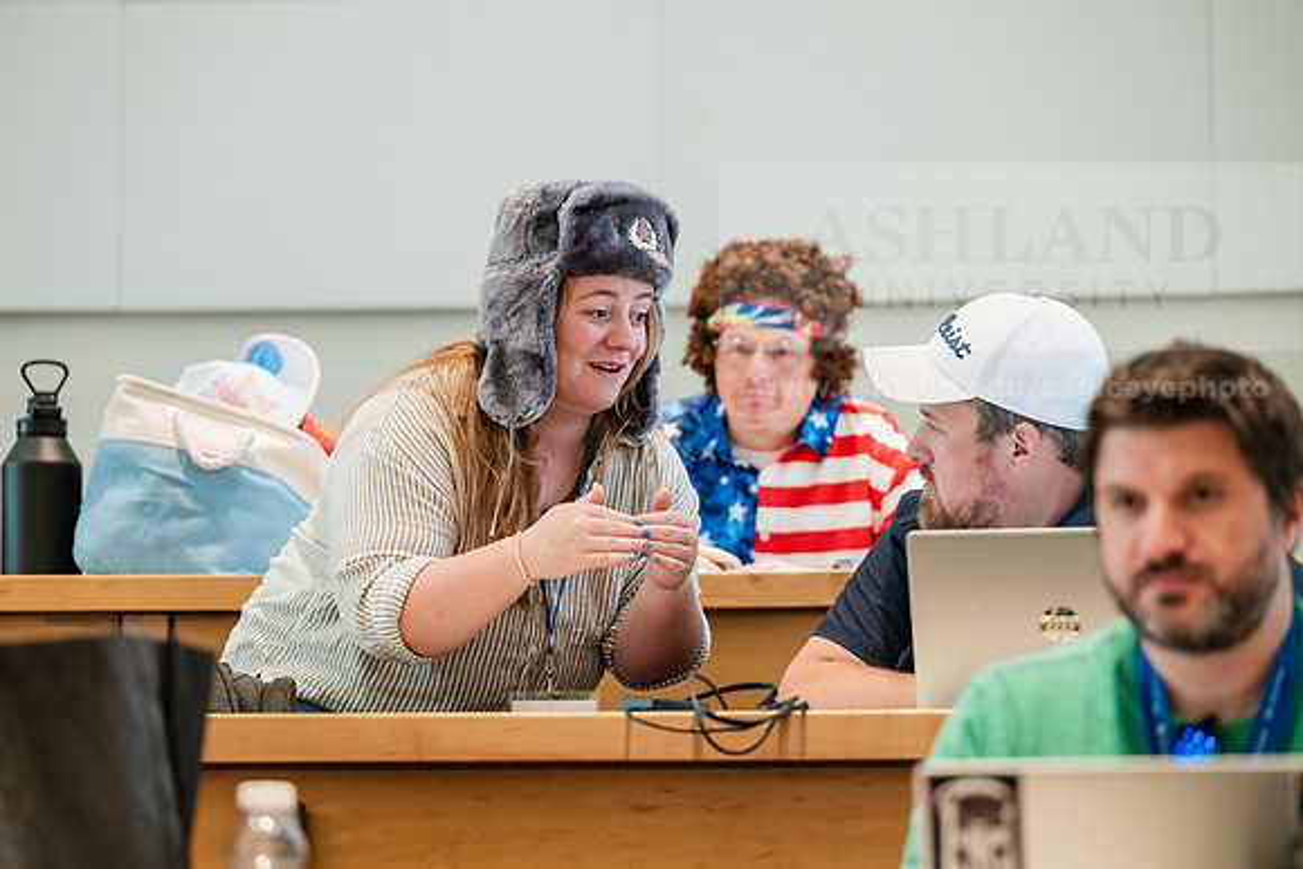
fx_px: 4163
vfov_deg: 11.9
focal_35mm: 115
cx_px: 652
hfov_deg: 17.8
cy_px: 434
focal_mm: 115
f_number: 3.2
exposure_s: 1/200
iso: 3200
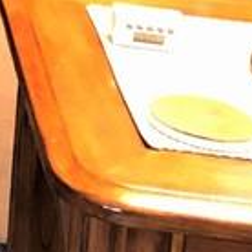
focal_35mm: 183
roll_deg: -1.0
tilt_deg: -9.9
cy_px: -352
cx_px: -513
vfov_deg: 8.7
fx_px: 1507
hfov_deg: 8.1
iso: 100
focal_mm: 3.99
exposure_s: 1/9
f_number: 1.8
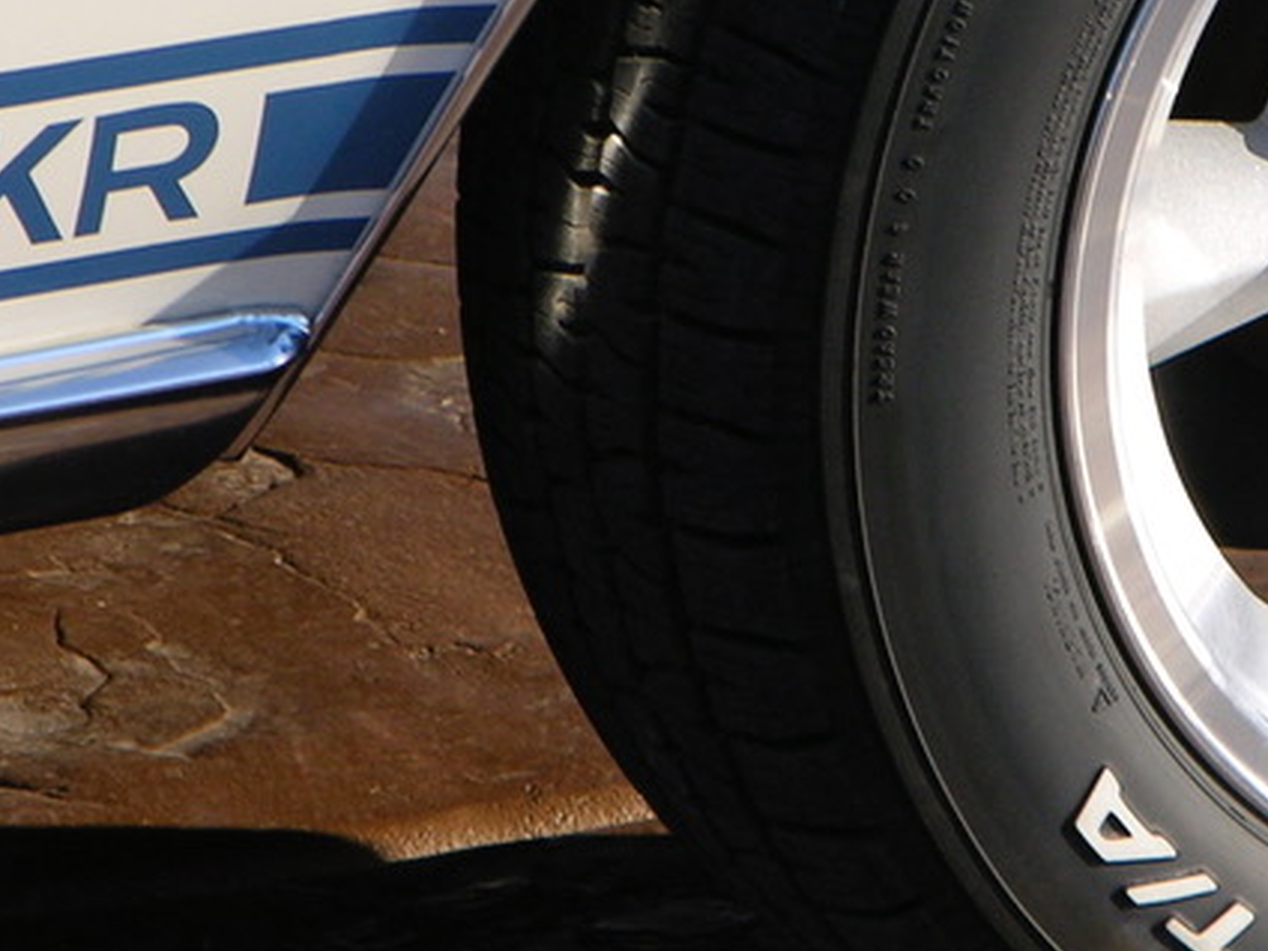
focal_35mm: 725
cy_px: 158
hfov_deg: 2.7
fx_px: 26557
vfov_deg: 2.1
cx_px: 993
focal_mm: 61.5
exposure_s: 1/250
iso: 50
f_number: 4.6
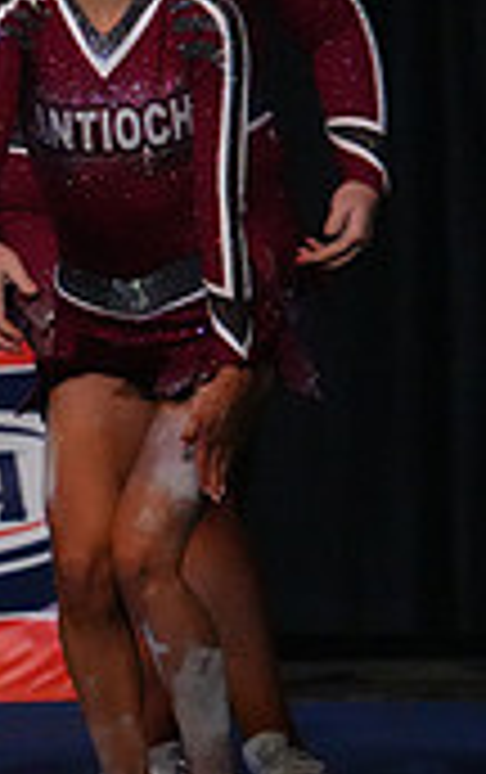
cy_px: 277
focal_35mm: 755
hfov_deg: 1.7
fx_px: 15947
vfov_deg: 2.8
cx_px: -752
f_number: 5.6
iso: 16000
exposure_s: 1/1250
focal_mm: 220
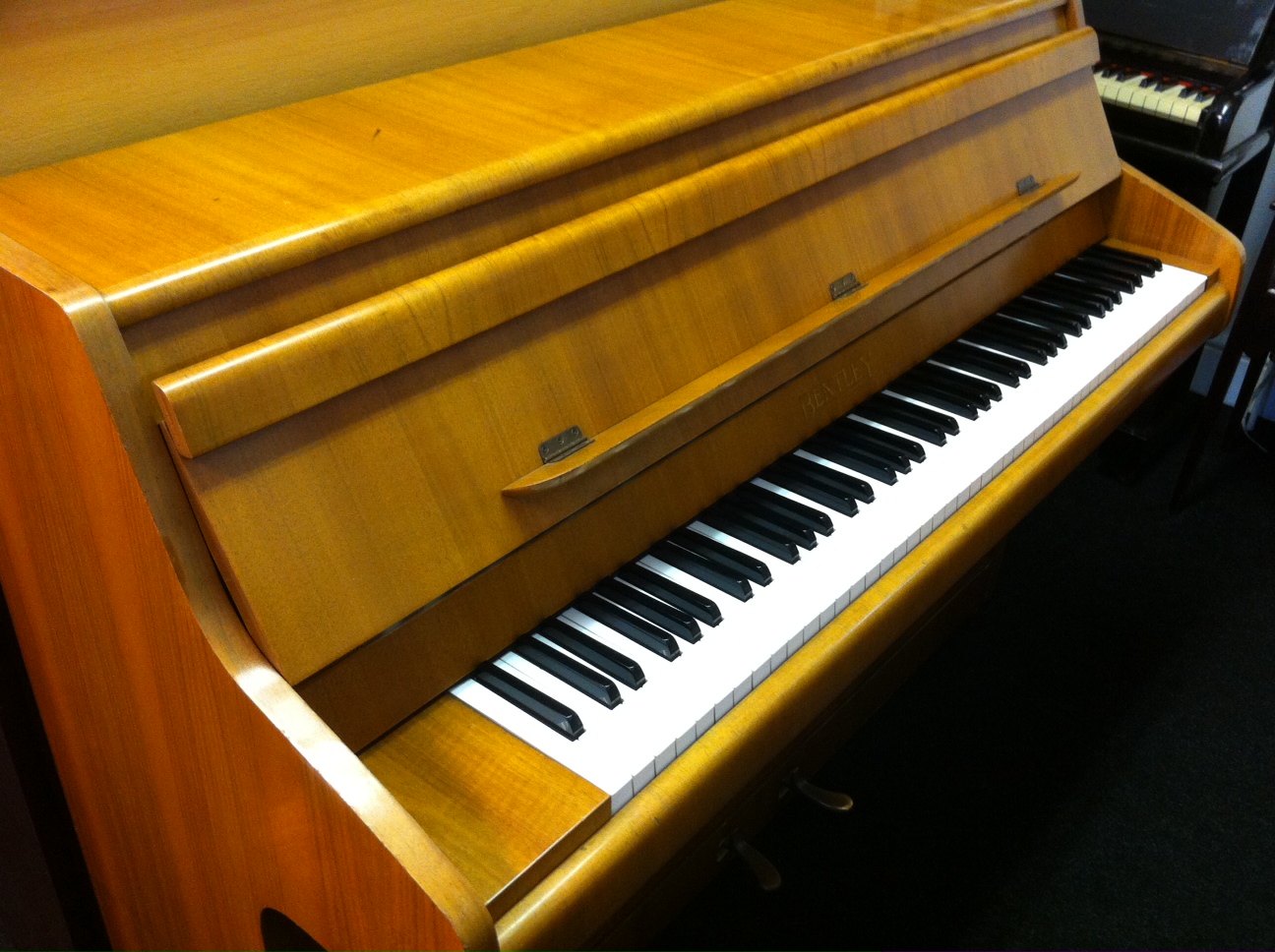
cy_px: 476
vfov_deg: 40.6
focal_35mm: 35
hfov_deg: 52.7
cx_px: 638
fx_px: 1287
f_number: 2.8
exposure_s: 1/17
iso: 200
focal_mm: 3.85
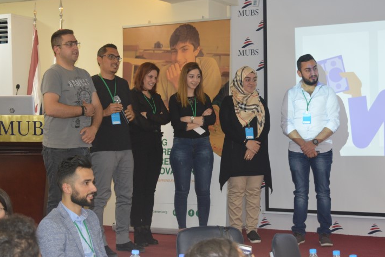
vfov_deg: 19.5
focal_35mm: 70
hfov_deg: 28.8
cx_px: 193
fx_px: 749
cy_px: 127
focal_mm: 46
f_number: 5
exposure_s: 1/60
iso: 1250
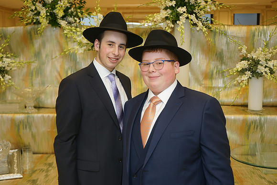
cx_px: 138
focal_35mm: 46
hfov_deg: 42.7
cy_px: 92
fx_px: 354
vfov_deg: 29.3
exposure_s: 1/100
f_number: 5
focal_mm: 46
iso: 400
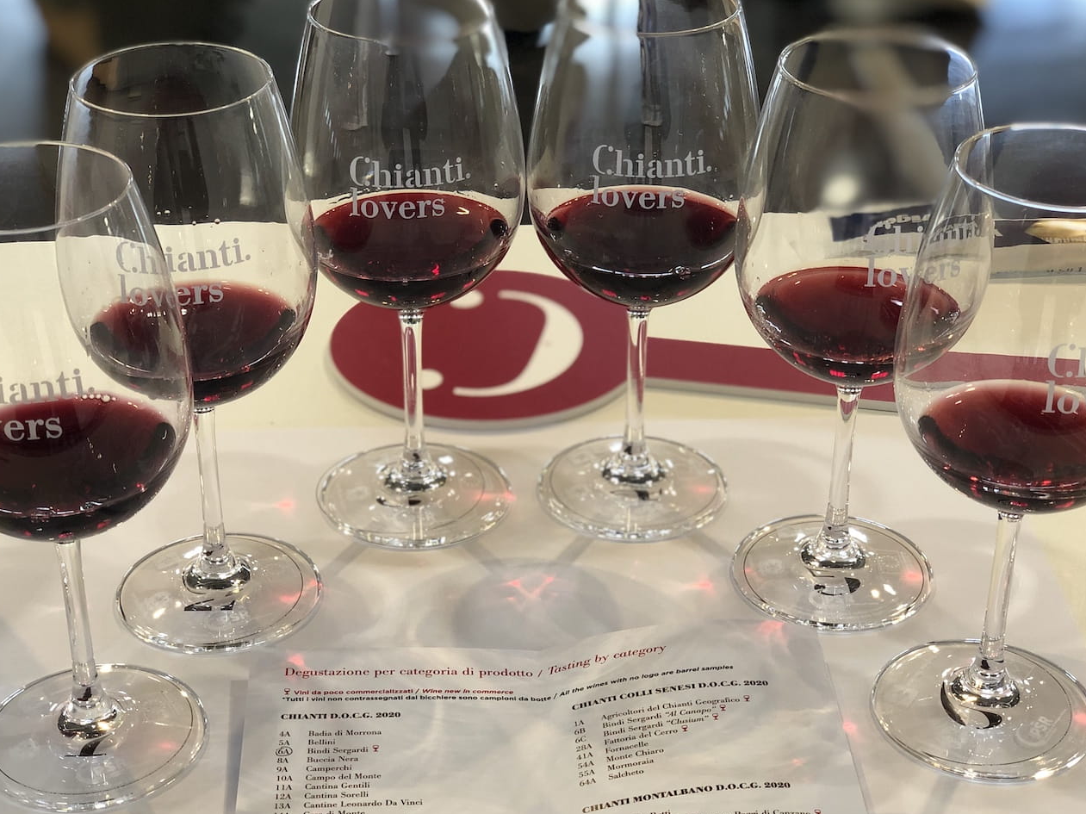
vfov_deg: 22.2
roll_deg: +0.3
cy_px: 474
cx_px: 541
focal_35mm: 66
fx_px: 2070
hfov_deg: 29.4
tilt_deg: -31.6
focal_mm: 6
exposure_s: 1/50
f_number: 2.4
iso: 50
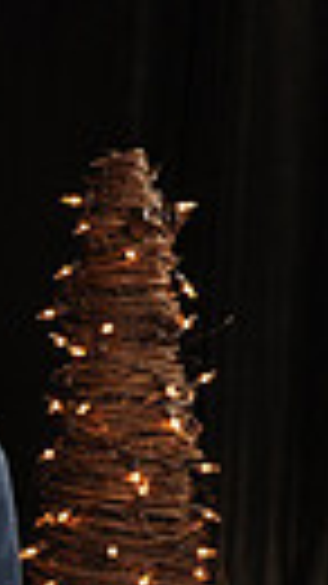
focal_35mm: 149
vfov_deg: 14.2
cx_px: -921
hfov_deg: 6.7
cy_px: 558
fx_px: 2307
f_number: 5.6
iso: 1000
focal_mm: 32
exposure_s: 1/125
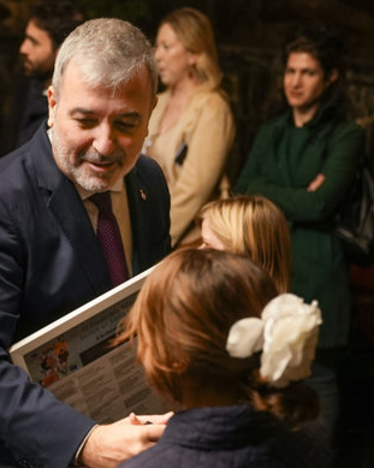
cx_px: 76
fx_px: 1107
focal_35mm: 80
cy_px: 270
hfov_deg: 19.0
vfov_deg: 23.8
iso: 2000
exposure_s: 1/160
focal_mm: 48
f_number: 2.8
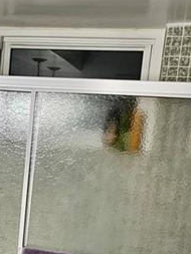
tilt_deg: -8.5
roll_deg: -4.3
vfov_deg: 24.4
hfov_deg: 17.5
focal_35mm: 79
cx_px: -57
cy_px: 198
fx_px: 581
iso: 125
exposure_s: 1/60
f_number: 1.6
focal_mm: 5.1
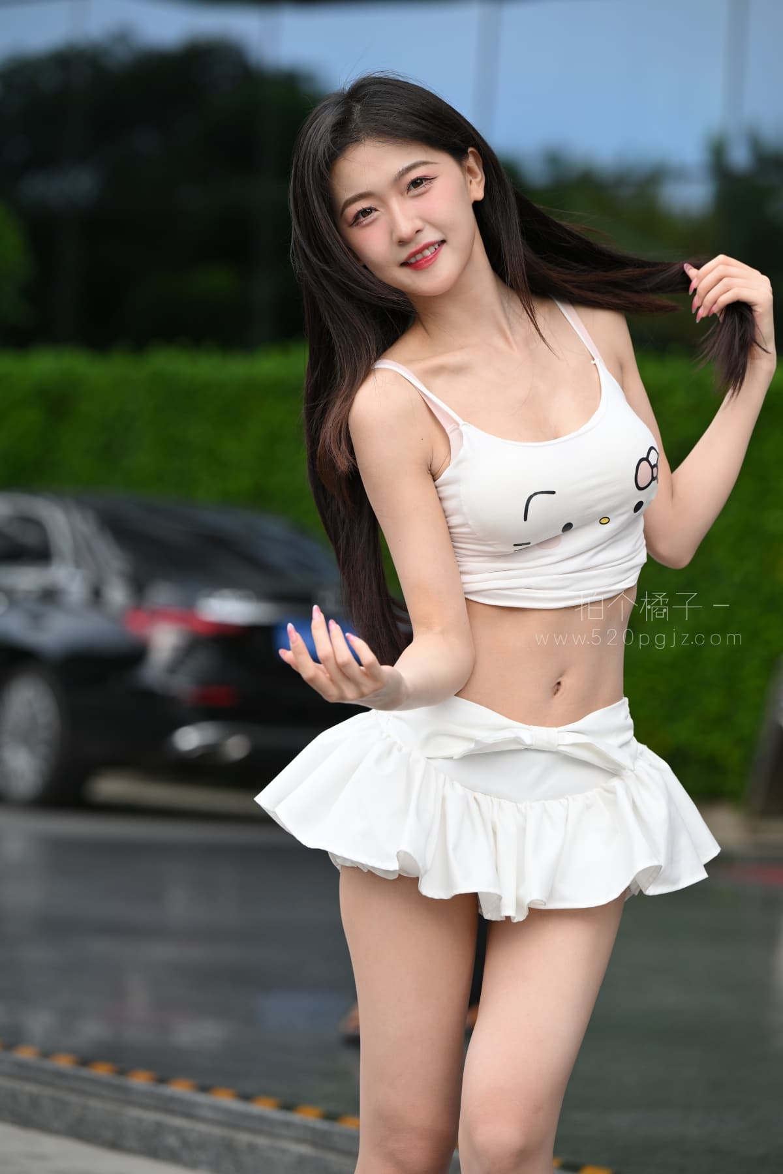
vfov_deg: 15.2
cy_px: 587
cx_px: 392
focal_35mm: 135
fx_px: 4404
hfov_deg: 10.2
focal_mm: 135
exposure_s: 1/640
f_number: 4
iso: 450
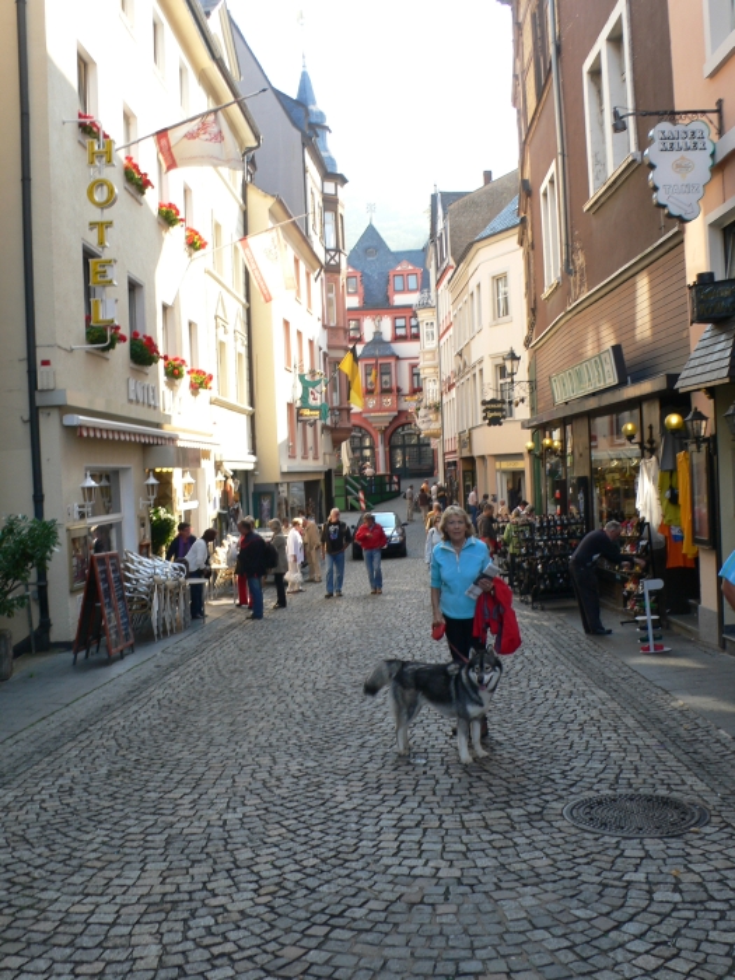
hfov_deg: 41.8
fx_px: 963
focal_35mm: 34
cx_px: 368
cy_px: 490
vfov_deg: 54.0
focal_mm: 6.3
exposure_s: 1/100
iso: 80
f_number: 3.6
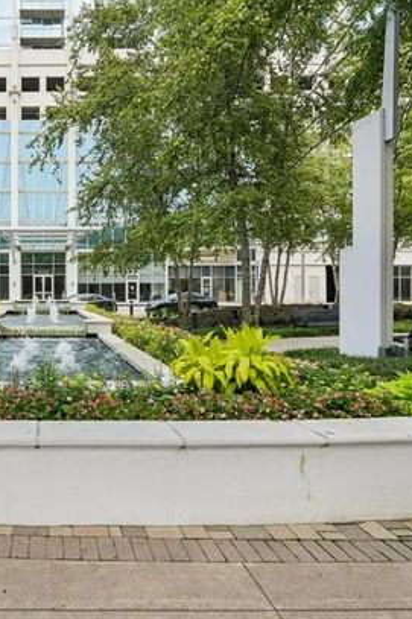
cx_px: 43
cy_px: 298
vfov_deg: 78.6
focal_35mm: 22
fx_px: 378
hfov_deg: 50.8
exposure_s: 1/500
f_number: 8
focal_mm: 14
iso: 400
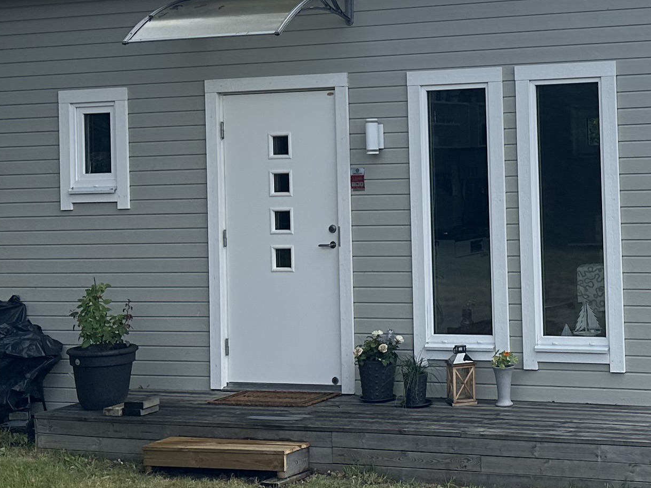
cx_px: 554
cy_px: 113
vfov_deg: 18.5
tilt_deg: +1.1
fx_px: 1486
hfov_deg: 24.2
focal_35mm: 79
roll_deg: +1.5
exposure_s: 1/2410
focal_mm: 6.86
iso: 80
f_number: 1.78
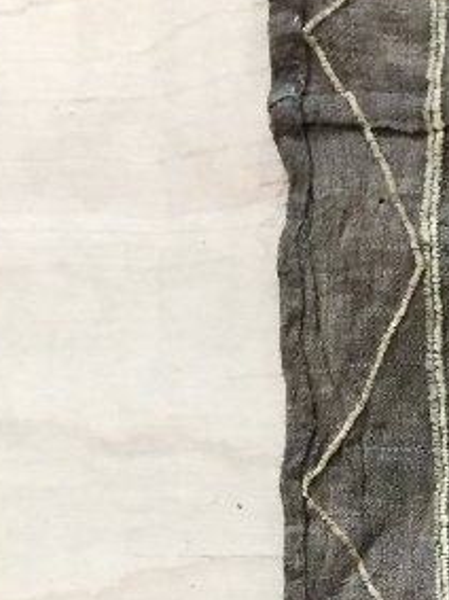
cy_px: 1049
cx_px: 921
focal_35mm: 123
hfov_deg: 10.9
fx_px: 2129
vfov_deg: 14.3
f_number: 2.2
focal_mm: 4.15
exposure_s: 1/33
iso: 320
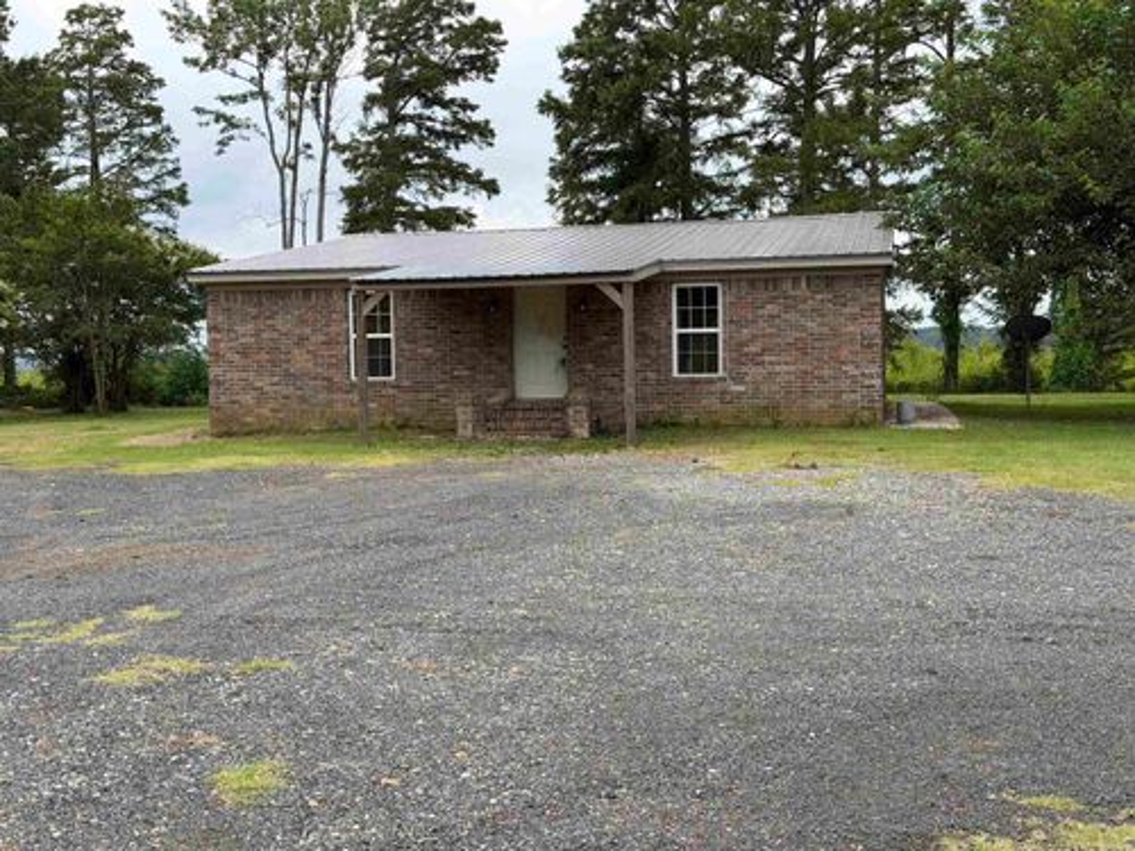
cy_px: 426
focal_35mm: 48
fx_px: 1574
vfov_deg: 30.3
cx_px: 568
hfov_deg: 39.7
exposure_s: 1/3096
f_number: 1.78
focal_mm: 6.76
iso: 64
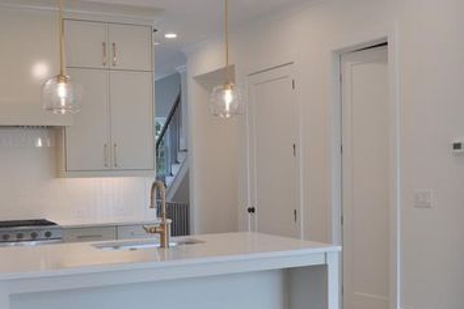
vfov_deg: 27.6
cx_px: 178
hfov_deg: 40.3
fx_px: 628
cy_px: 196
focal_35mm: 49
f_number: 5.6
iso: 280
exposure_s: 1/125
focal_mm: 23
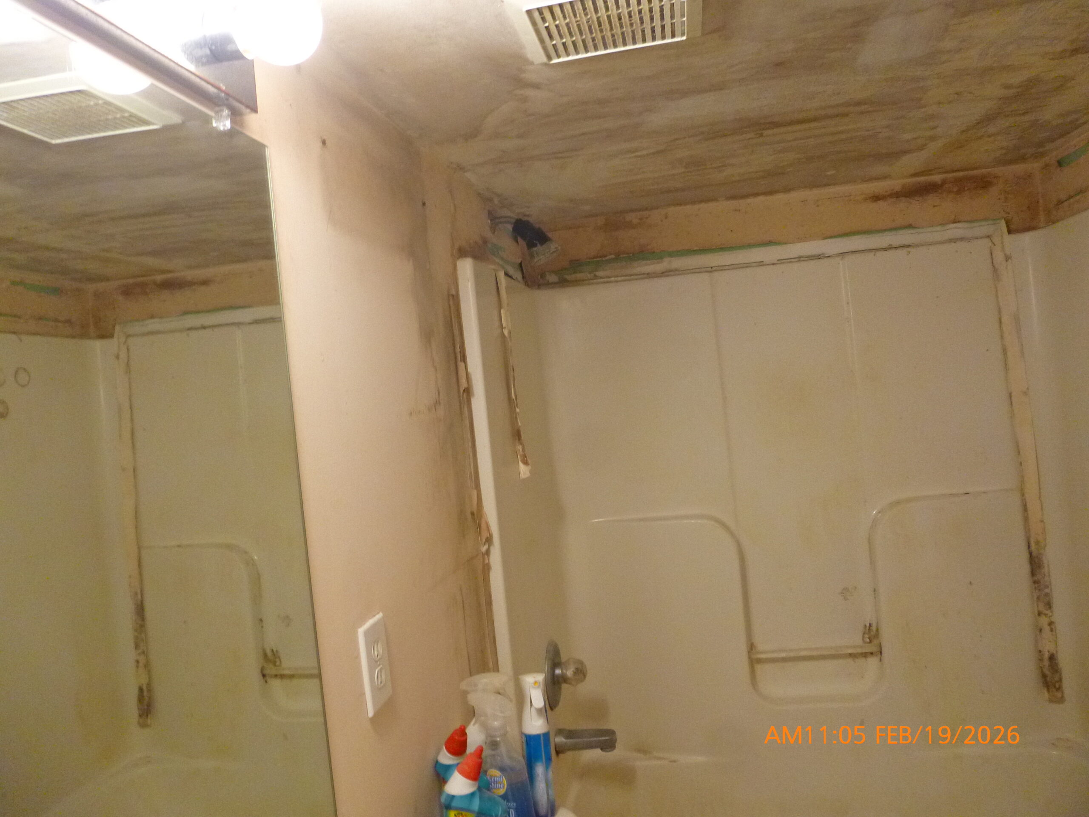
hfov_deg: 69.4
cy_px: 408
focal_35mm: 25
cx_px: 544
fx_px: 786
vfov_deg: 54.9
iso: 400
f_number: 3.1
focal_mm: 4.5
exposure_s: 1/30
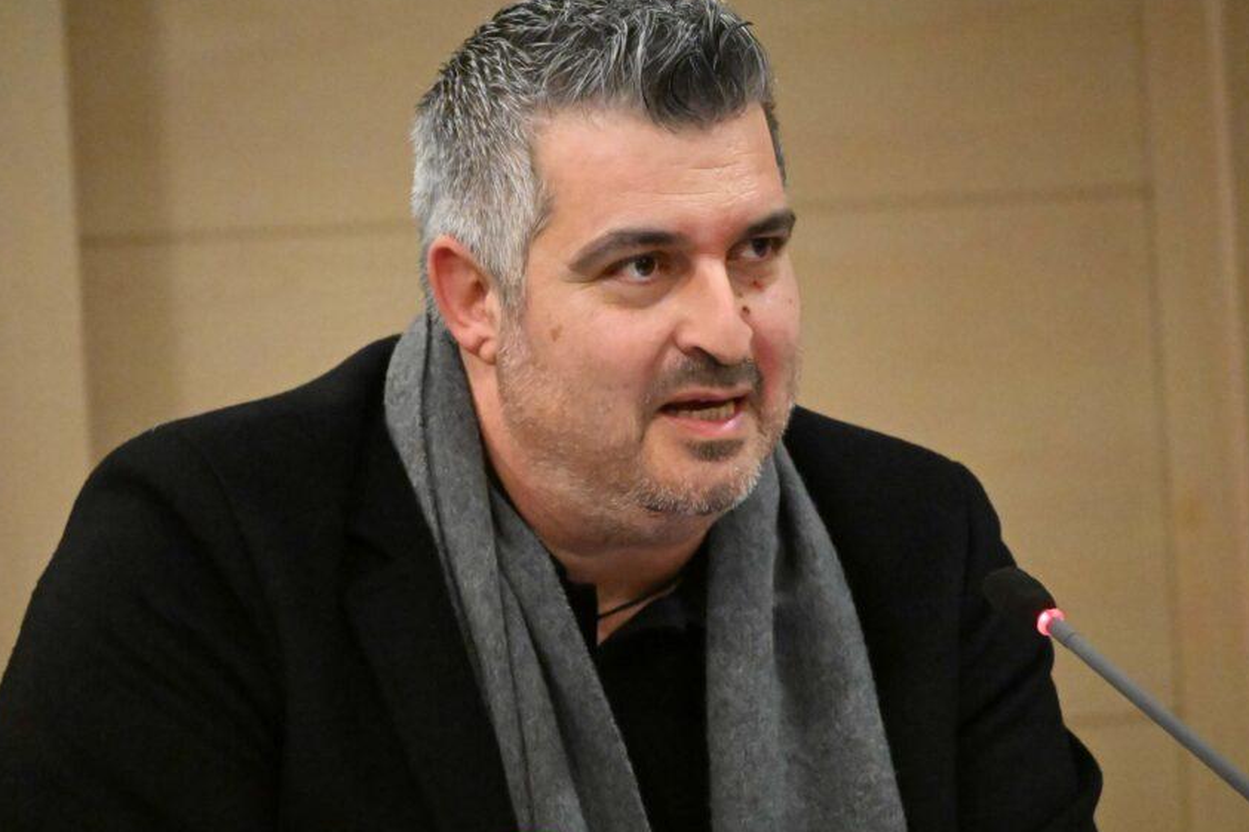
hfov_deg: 4.5
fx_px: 15817
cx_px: 629
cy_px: 377
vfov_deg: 3.0
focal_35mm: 456
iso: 14400
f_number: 6.3
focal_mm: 250
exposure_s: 1/200
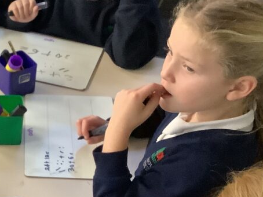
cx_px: -13
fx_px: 623
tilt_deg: -39.1
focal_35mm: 82
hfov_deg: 22.7
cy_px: 130
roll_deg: -1.5
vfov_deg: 17.9
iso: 400
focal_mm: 3.3
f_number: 2.4
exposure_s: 1/40
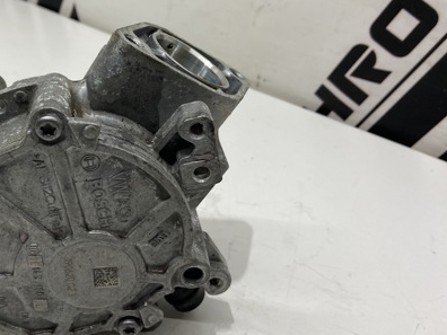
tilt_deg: -32.3
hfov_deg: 43.7
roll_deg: -3.0
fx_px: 542
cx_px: 124
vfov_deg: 34.3
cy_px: 164
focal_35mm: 42
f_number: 1.8
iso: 80
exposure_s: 1/100
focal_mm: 4.25
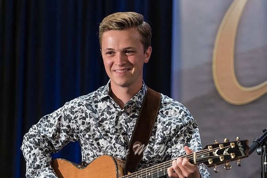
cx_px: 134
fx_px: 1365
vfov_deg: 7.5
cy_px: 89
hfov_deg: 11.2
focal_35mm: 184
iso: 5000
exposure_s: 1/160
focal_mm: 184
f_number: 6.3
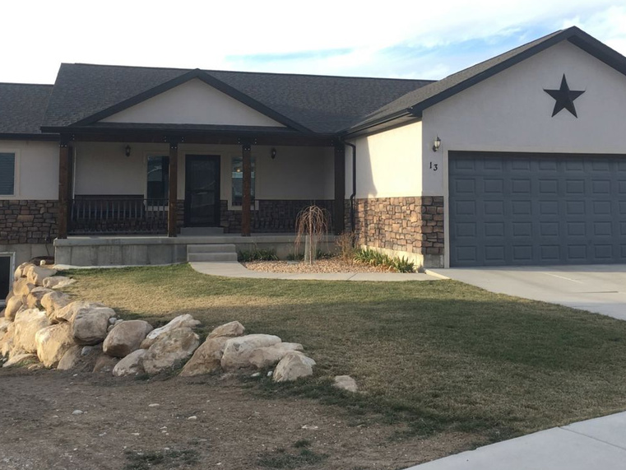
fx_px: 705
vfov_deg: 36.5
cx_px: 312
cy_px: 162
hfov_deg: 47.9
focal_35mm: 39
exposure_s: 1/275
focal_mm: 4.15
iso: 25
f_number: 2.2
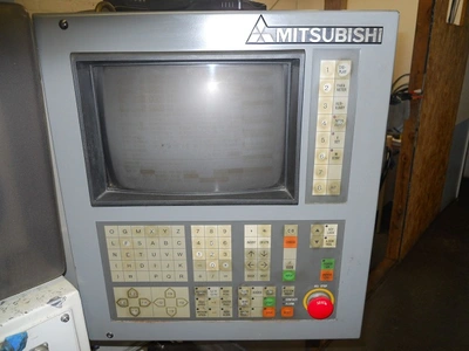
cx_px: 234
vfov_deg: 49.7
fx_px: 379
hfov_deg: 63.4
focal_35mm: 28
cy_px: 176
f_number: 2.7
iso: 80
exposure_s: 1/25
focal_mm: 5
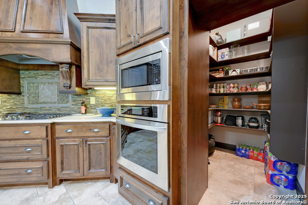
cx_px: 154
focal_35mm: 14
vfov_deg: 81.1
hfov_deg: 104.3
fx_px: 120
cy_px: 102
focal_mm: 14
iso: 1000
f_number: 9
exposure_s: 1.6
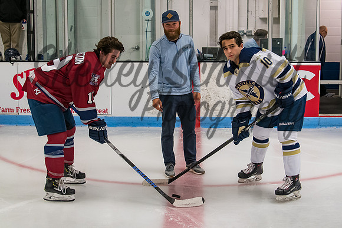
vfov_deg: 25.9
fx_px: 495
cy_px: 88
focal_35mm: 52
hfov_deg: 38.1
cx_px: 176
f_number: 4.5
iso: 2000
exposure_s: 1/250
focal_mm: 28
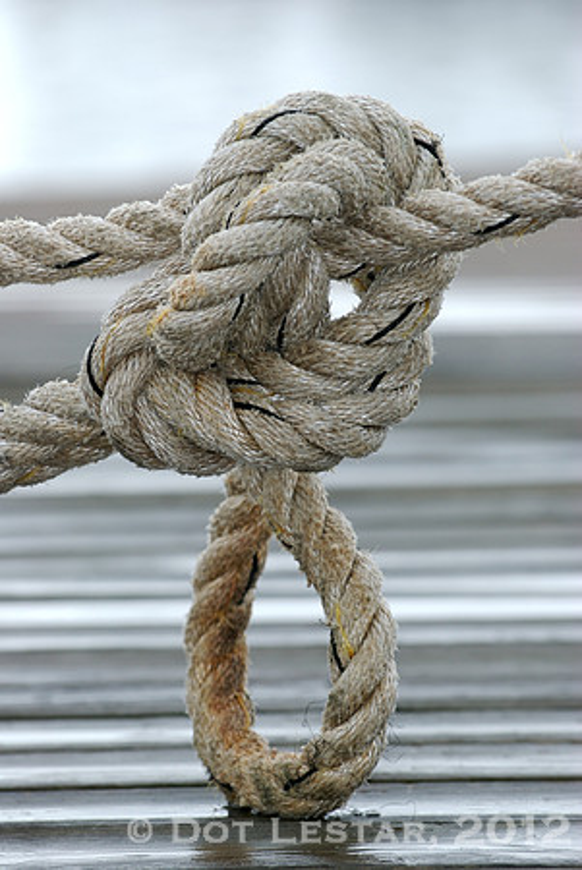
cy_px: 435
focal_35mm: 300
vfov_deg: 6.9
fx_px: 7258
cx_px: 291
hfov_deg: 4.6
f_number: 6.3
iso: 400
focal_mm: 200
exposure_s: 1/200
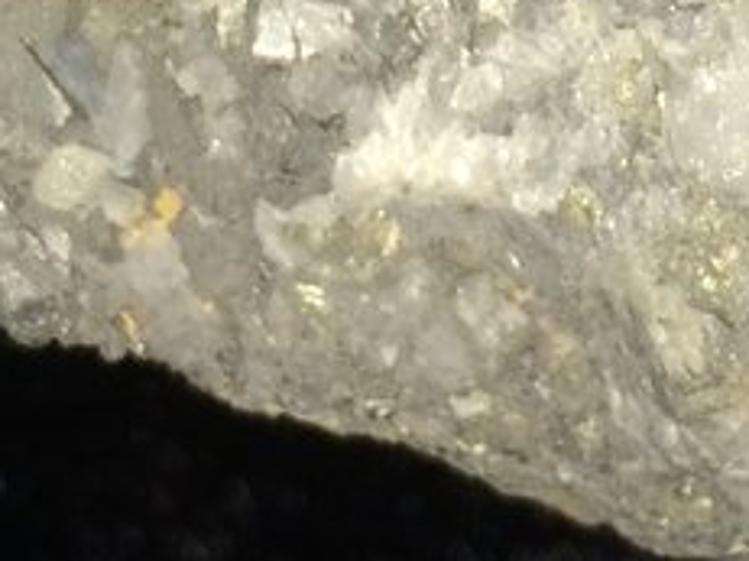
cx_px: 405
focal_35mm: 208
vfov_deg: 6.7
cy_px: -905
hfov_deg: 9.5
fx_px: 4498
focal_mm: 4.12
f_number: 2.2
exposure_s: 1/160
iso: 32
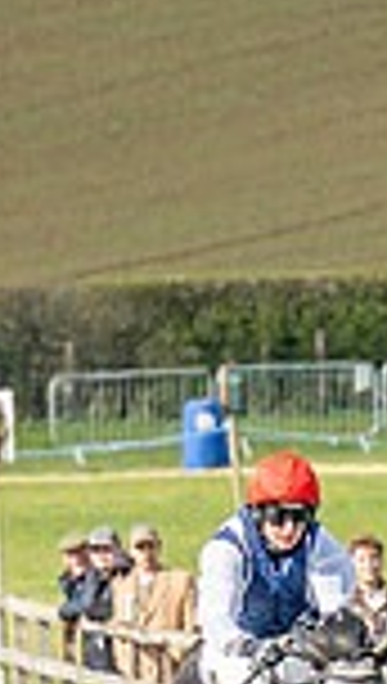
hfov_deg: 0.6
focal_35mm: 1891
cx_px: 662
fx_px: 34345
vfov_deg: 1.1
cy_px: 558
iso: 250
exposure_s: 1/1600
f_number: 4.5
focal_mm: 160
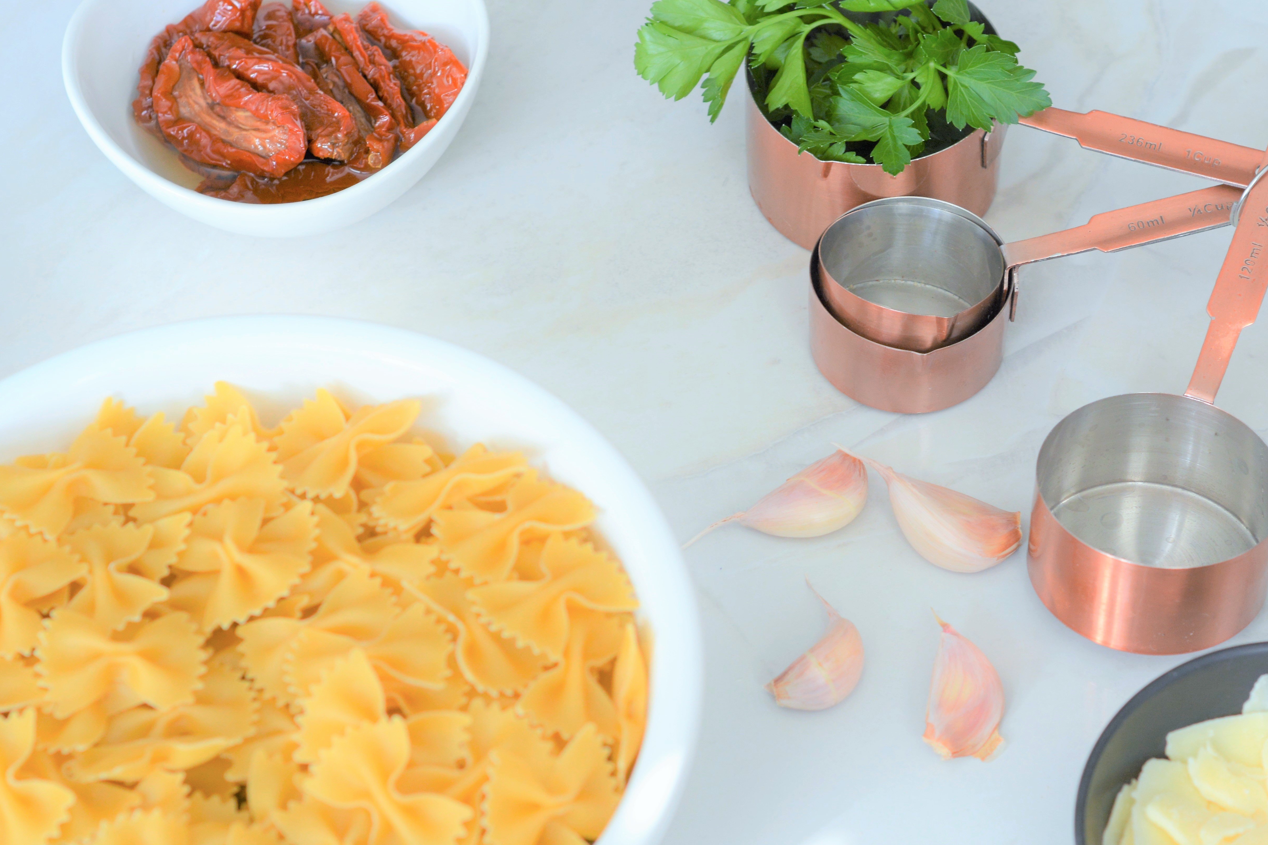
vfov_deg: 14.7
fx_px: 3275
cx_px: 755
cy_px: 493
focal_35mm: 93
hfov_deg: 21.9
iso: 400
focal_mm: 50
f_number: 5
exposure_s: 1/100
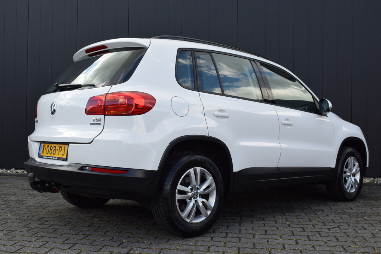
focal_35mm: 40
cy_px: 127
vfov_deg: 33.0
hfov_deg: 47.9
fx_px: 429
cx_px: 190
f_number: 8
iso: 400
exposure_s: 1/250
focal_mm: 27
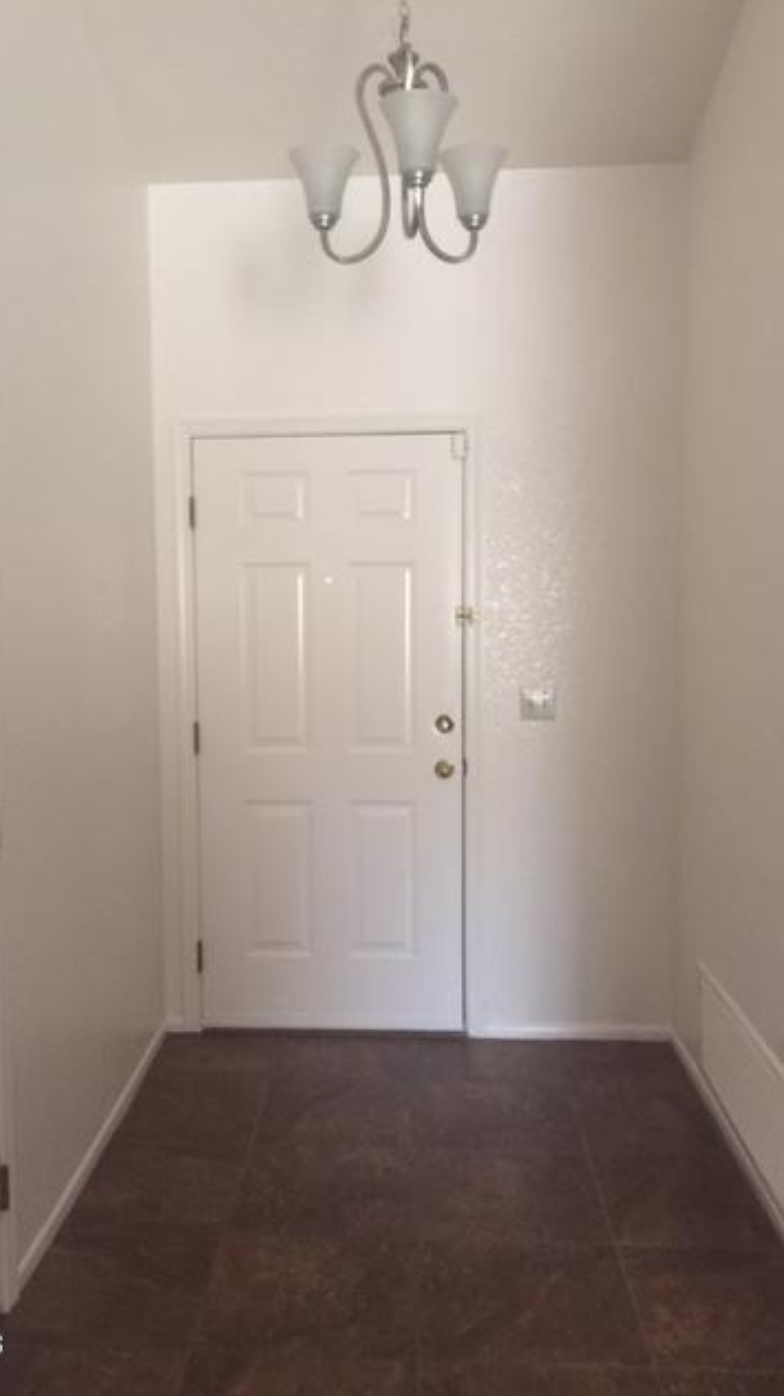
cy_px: 691
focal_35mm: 32
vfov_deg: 61.0
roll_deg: -0.3
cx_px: 325
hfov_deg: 36.5
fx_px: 1184
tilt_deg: -4.0
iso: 80
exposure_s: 1/4
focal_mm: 4.15
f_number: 2.2
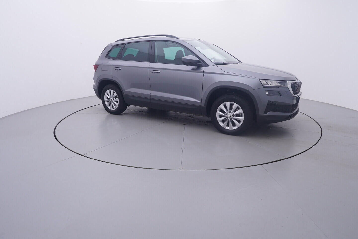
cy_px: 120
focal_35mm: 22
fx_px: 224
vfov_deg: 56.2
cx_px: 179
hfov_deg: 77.3
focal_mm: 15
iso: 200
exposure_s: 1/80
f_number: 5
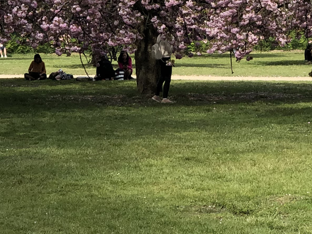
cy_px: -156
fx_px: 1595
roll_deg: +1.1
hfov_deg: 11.1
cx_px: 232
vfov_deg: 8.2
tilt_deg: +5.8
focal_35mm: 177
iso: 16
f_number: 2.4
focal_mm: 6
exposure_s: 1/783
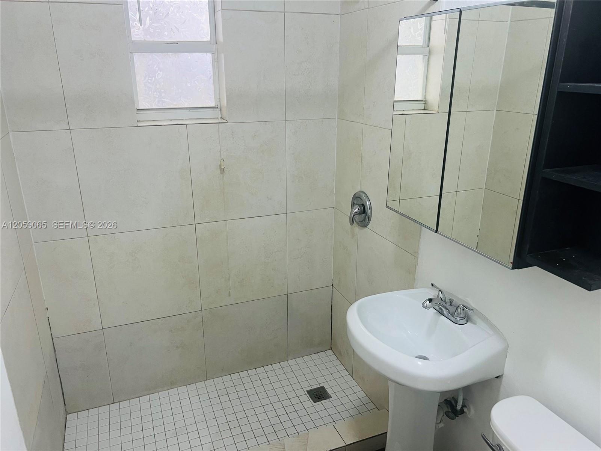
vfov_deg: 53.1
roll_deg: +0.3
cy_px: 226
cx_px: 300
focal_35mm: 26
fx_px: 451
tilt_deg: -19.7
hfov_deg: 67.3
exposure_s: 1/60
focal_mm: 5.7
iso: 125
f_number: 1.5
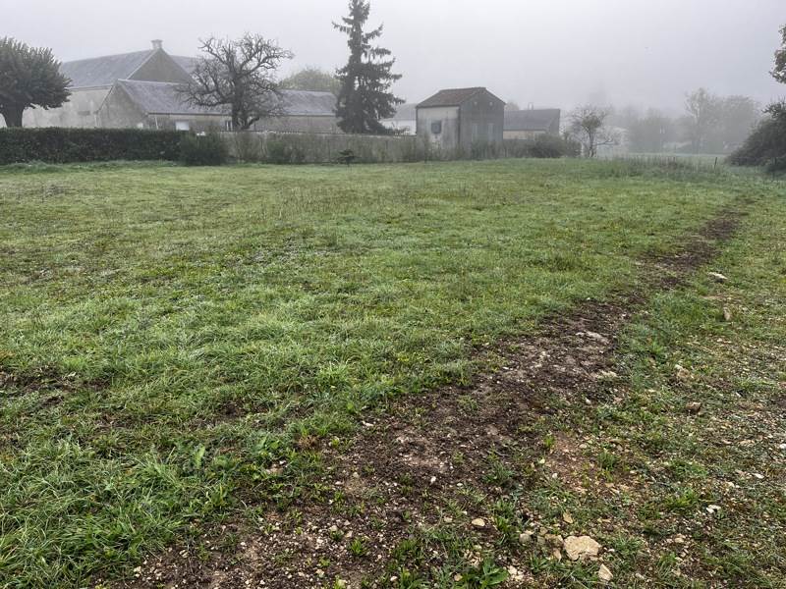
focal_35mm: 26
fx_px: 590
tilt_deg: -16.7
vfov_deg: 53.1
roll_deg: +1.5
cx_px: 393
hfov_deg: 67.3
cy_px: 294
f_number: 1.6
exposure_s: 1/407
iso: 50
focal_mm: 5.1
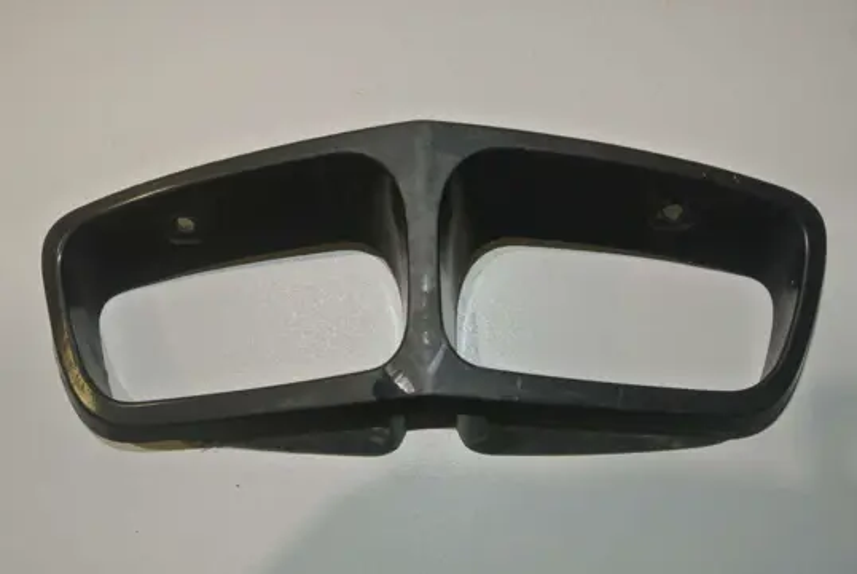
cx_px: 428
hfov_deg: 44.5
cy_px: 287
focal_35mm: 44
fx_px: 1049
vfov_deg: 30.6
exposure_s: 1/60
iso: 200
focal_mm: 16.3
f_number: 4.2
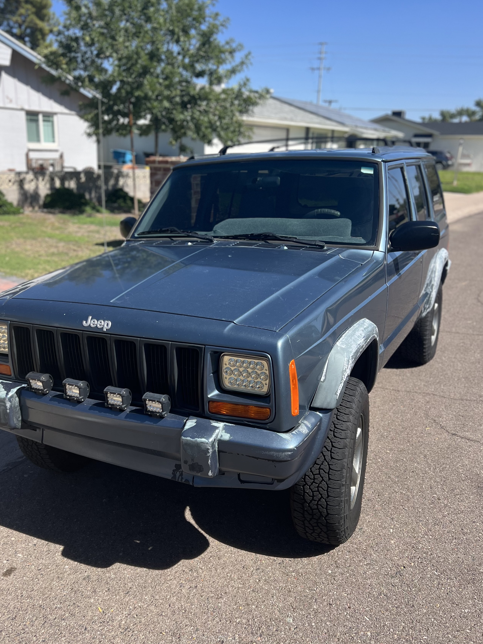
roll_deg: -1.7
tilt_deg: -19.2
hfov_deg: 45.4
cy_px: 337
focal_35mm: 31
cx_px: 214
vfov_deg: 58.3
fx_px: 577
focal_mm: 5.7
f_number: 1.5
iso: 50
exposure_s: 1/2695
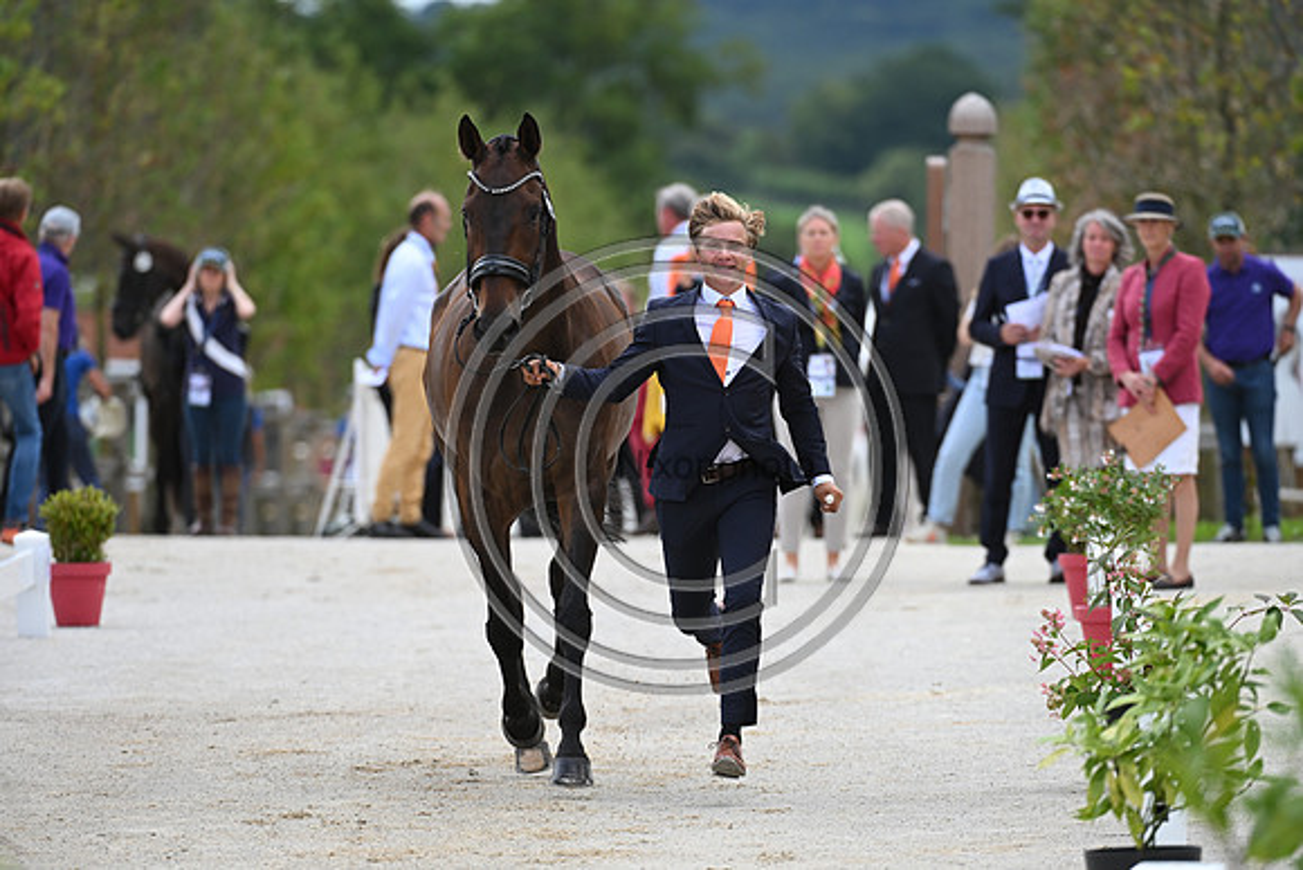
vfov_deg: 3.8
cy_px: 435
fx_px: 13032
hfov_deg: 5.7
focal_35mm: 360
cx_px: 652
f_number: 5.6
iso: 640
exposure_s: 1/1600
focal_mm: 360
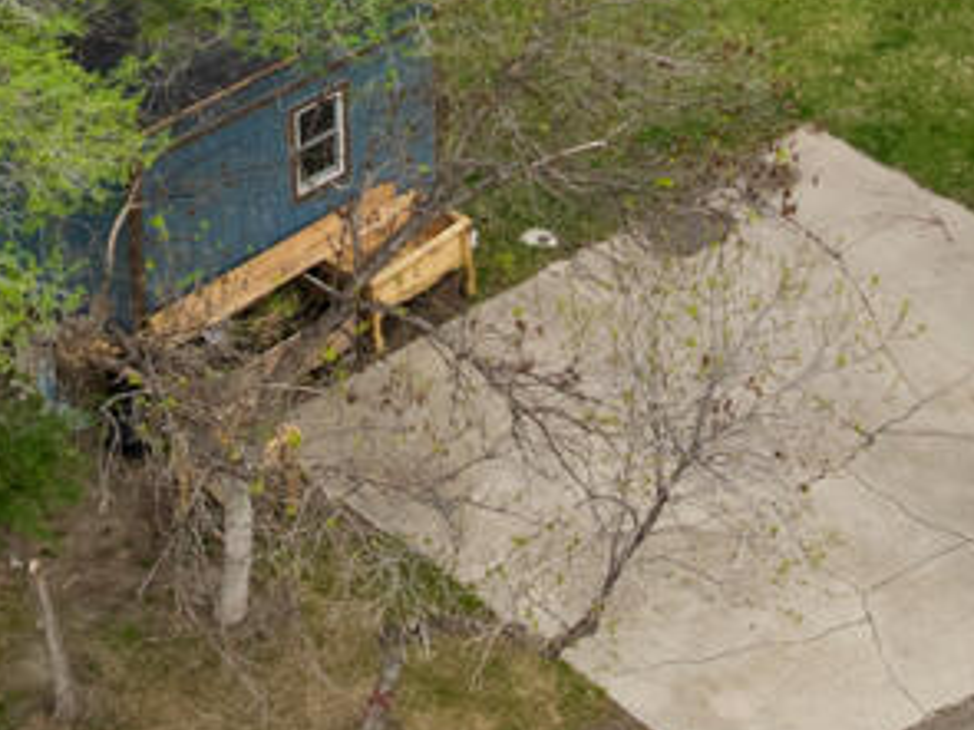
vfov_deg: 10.0
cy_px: -631
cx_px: 560
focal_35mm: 139
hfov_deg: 14.2
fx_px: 3909
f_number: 6.3
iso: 200
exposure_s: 1/500
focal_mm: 12.29
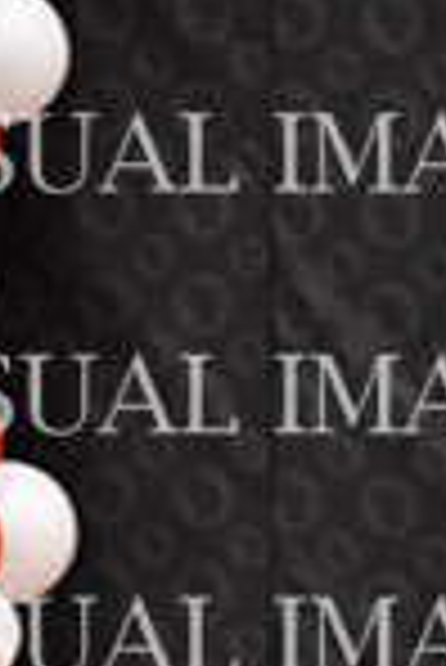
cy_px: 999
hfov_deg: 1.2
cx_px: 628
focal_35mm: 1177
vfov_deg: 1.7
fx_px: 21820
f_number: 2.8
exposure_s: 1/800
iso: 5000
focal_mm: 200
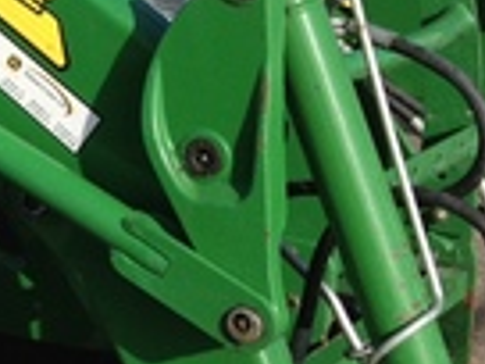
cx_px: -428
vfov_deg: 10.6
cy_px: 100
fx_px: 1962
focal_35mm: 140
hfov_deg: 12.7
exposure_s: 1/1381
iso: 50
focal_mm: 4.28
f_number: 2.4
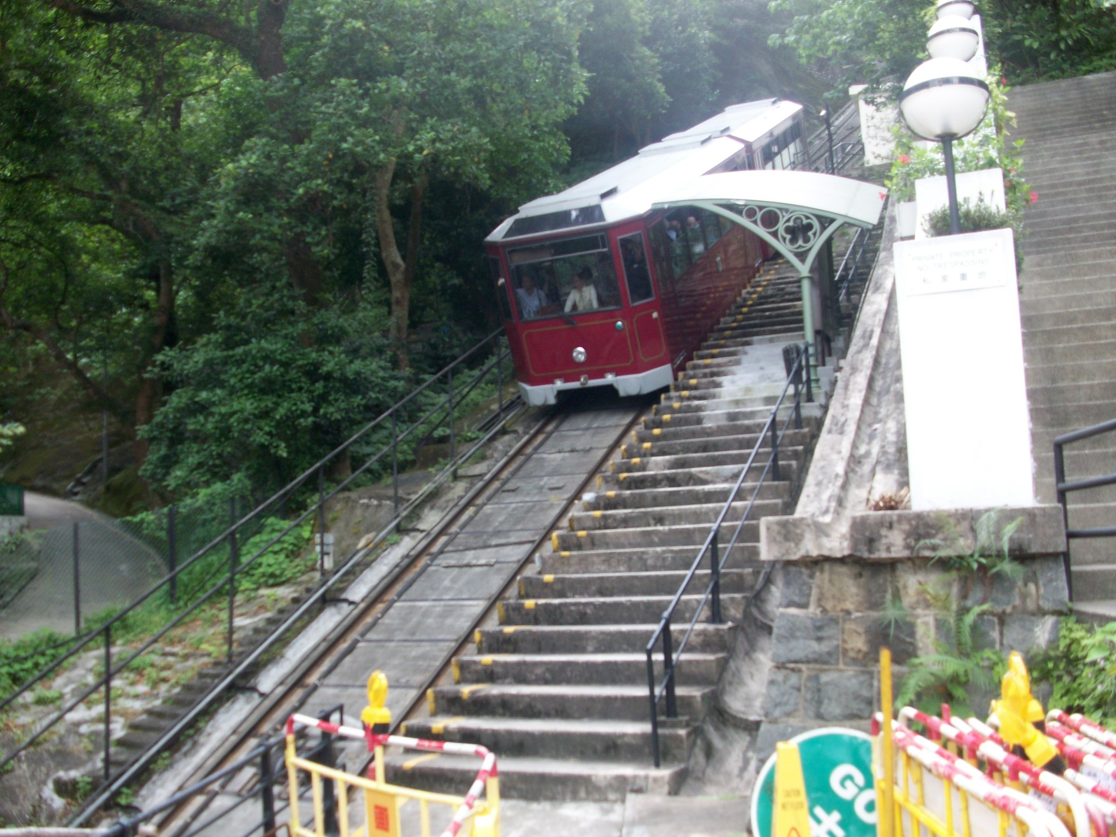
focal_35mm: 34
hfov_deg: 54.0
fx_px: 1096
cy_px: 418
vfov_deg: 41.8
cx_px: 558
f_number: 2.8
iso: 64
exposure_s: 1/80.2
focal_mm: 5.7
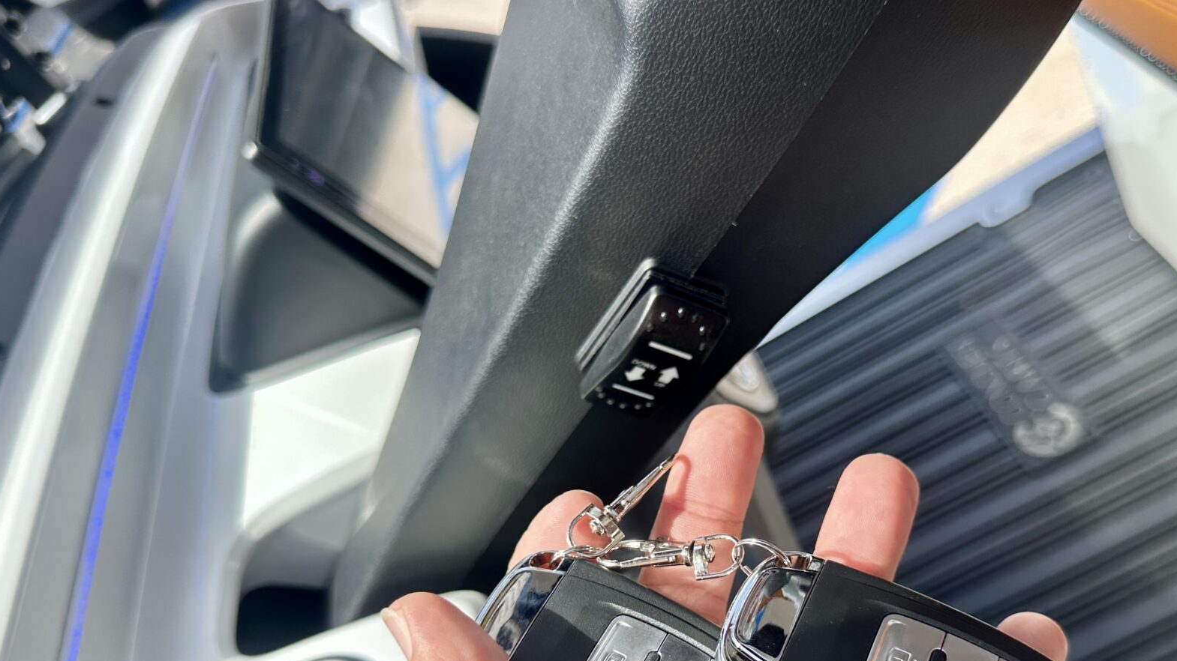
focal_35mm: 32
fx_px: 999
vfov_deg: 35.9
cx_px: 668
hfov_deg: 60.8
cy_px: 492
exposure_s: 1/952
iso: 80
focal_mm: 6.86
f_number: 1.78
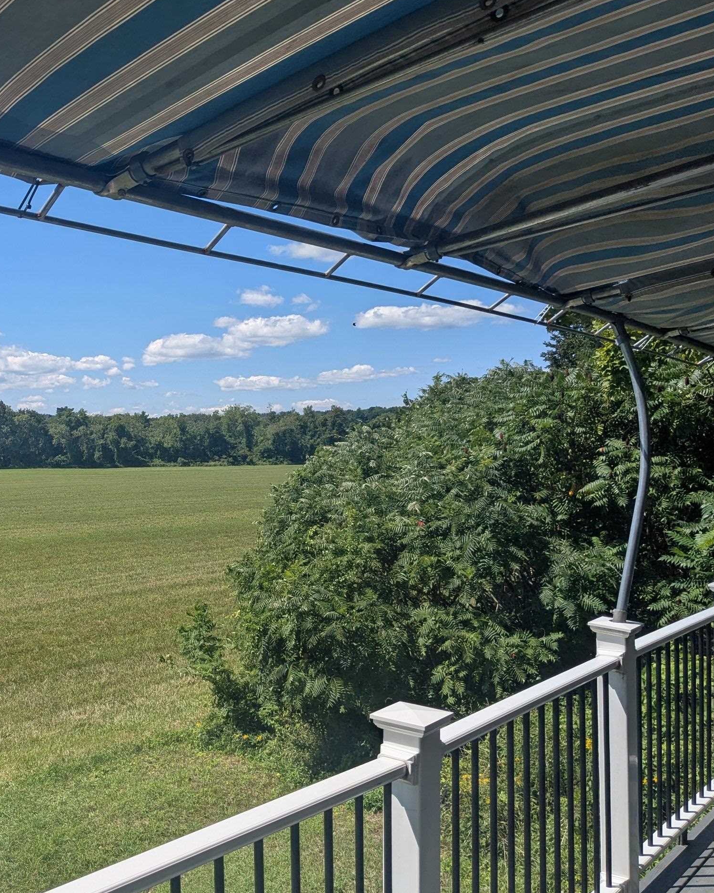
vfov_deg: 50.3
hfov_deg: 39.9
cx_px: 172
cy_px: 446
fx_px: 951
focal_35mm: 36
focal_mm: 4.38
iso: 50
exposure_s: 1/4673
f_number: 1.73
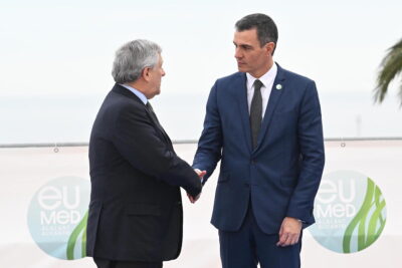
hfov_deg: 11.1
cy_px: 134
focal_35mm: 185
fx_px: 2066
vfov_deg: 7.4
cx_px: 201
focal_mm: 185
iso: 1800
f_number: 9
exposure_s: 1/500
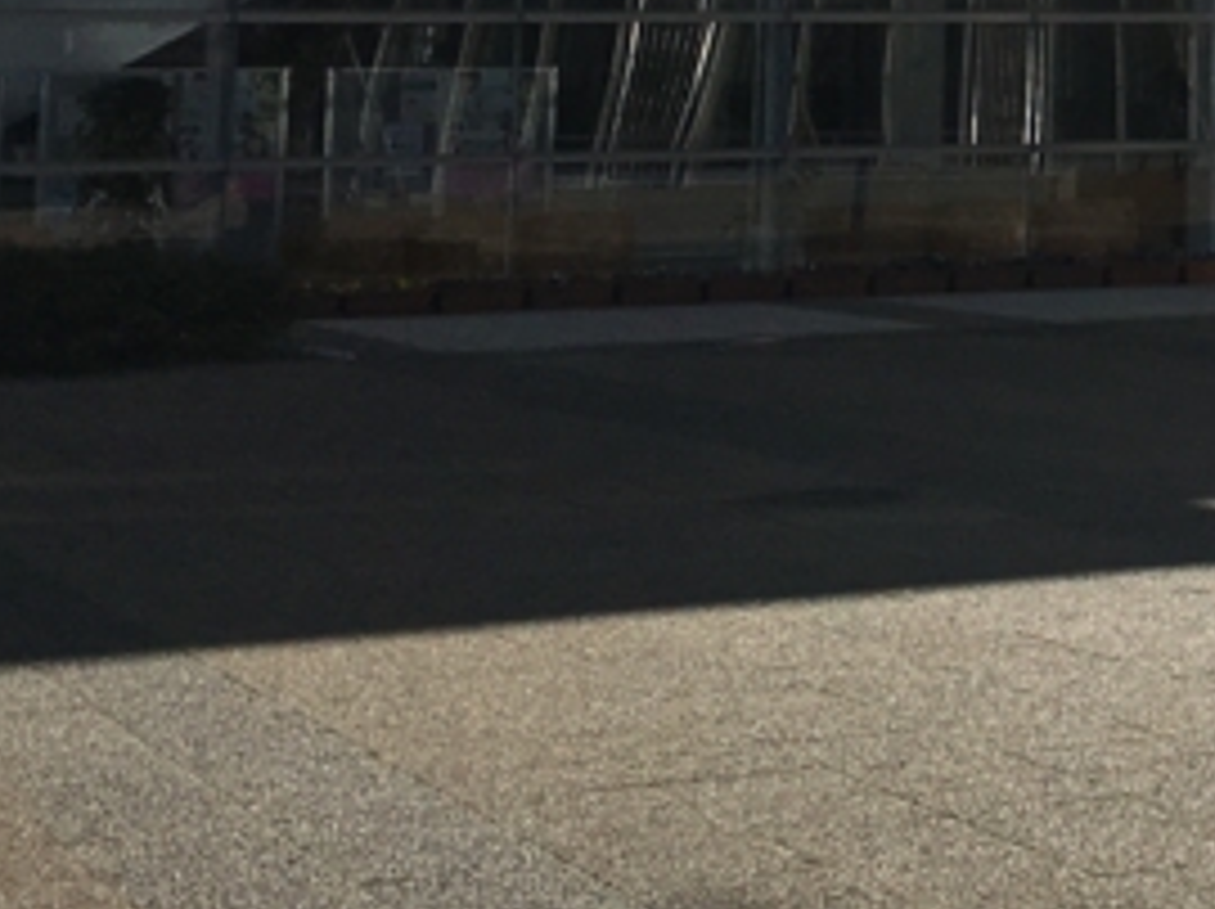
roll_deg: +0.9
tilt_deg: +9.7
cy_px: -423
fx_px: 3858
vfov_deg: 12.8
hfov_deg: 16.3
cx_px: 1845
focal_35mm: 110
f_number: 2.2
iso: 25
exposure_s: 1/4274
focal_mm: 4.15
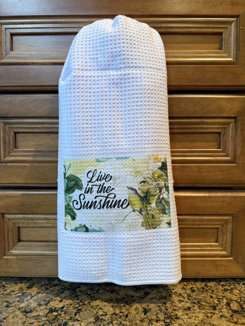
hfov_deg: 56.8
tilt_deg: -3.8
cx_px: 122
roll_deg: +0.2
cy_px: 163
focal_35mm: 24
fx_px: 226
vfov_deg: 71.6
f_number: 1.78
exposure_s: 1/60
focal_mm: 6.76
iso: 400
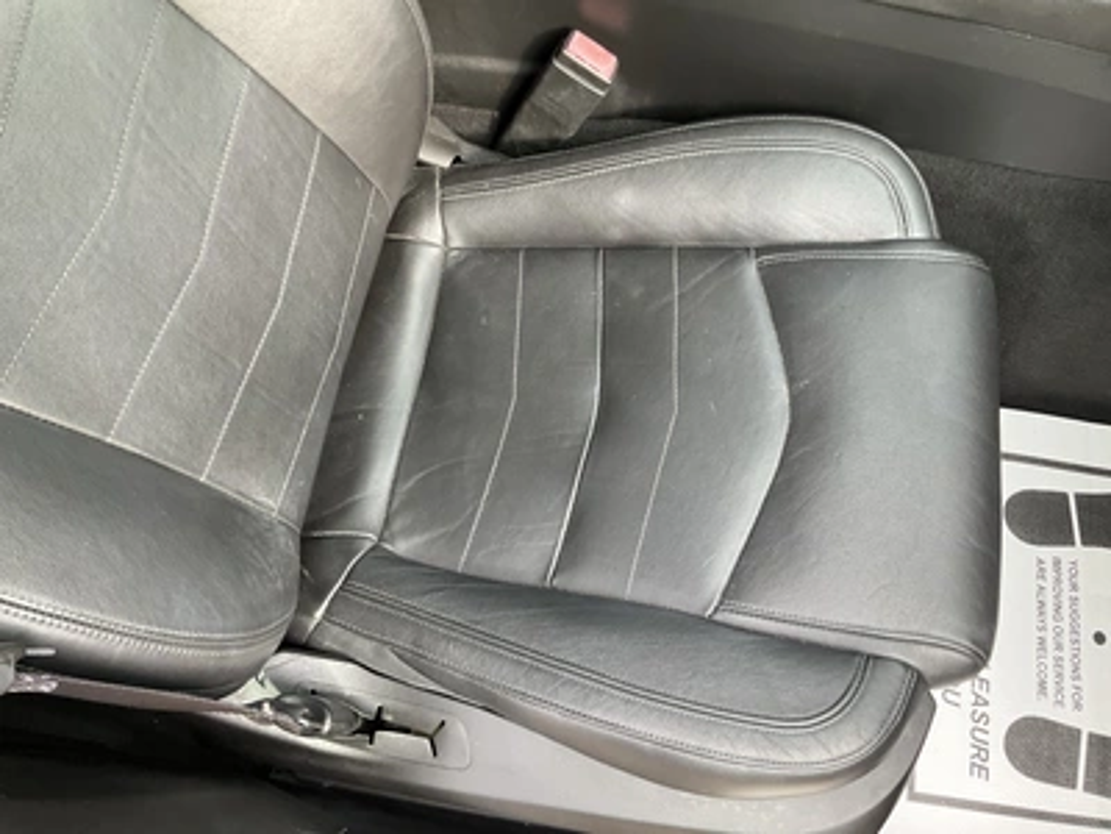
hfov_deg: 61.7
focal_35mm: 29
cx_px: 556
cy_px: 417
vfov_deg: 48.2
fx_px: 931
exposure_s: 1/122
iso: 50
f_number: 1.8
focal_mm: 3
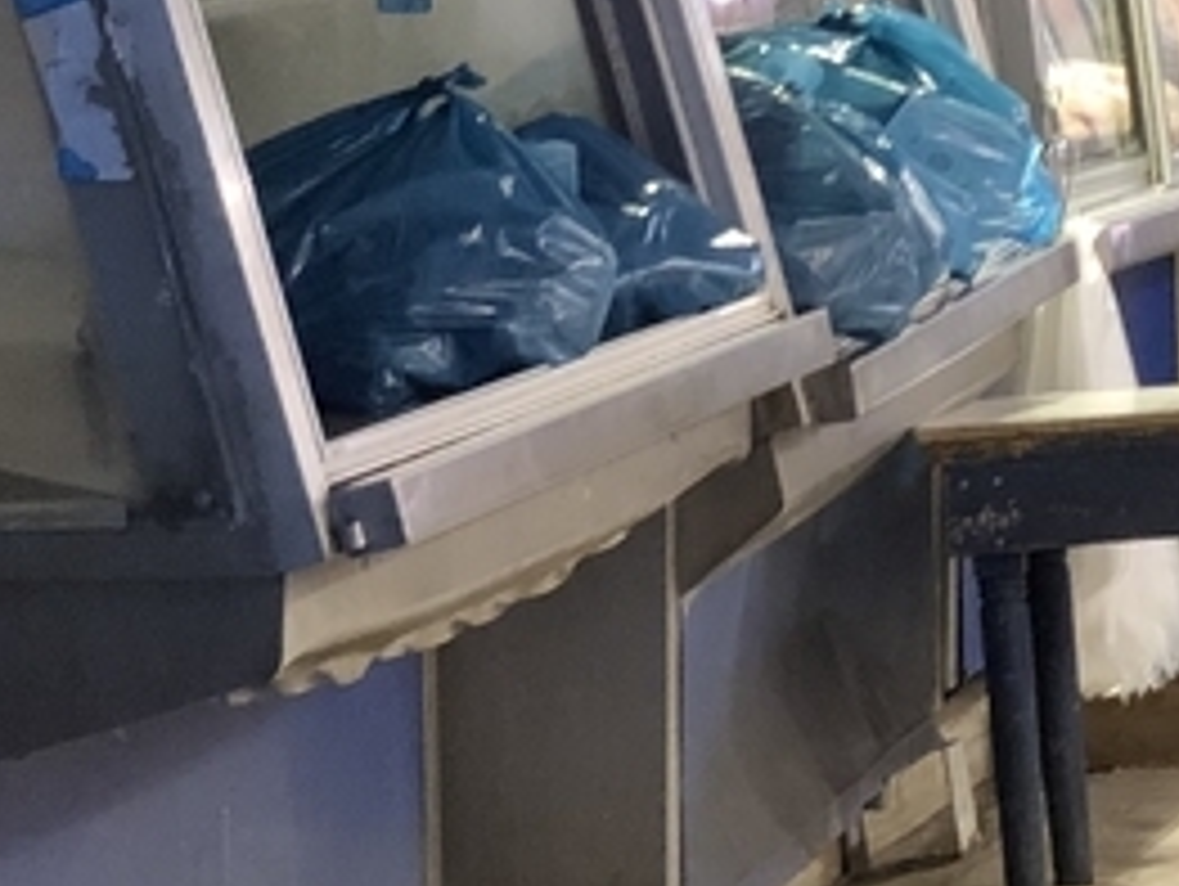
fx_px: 6920
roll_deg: +0.7
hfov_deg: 9.4
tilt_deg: +1.7
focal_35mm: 203
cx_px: 1971
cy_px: -103
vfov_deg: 7.3
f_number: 2.4
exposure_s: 1/50
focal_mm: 6
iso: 64
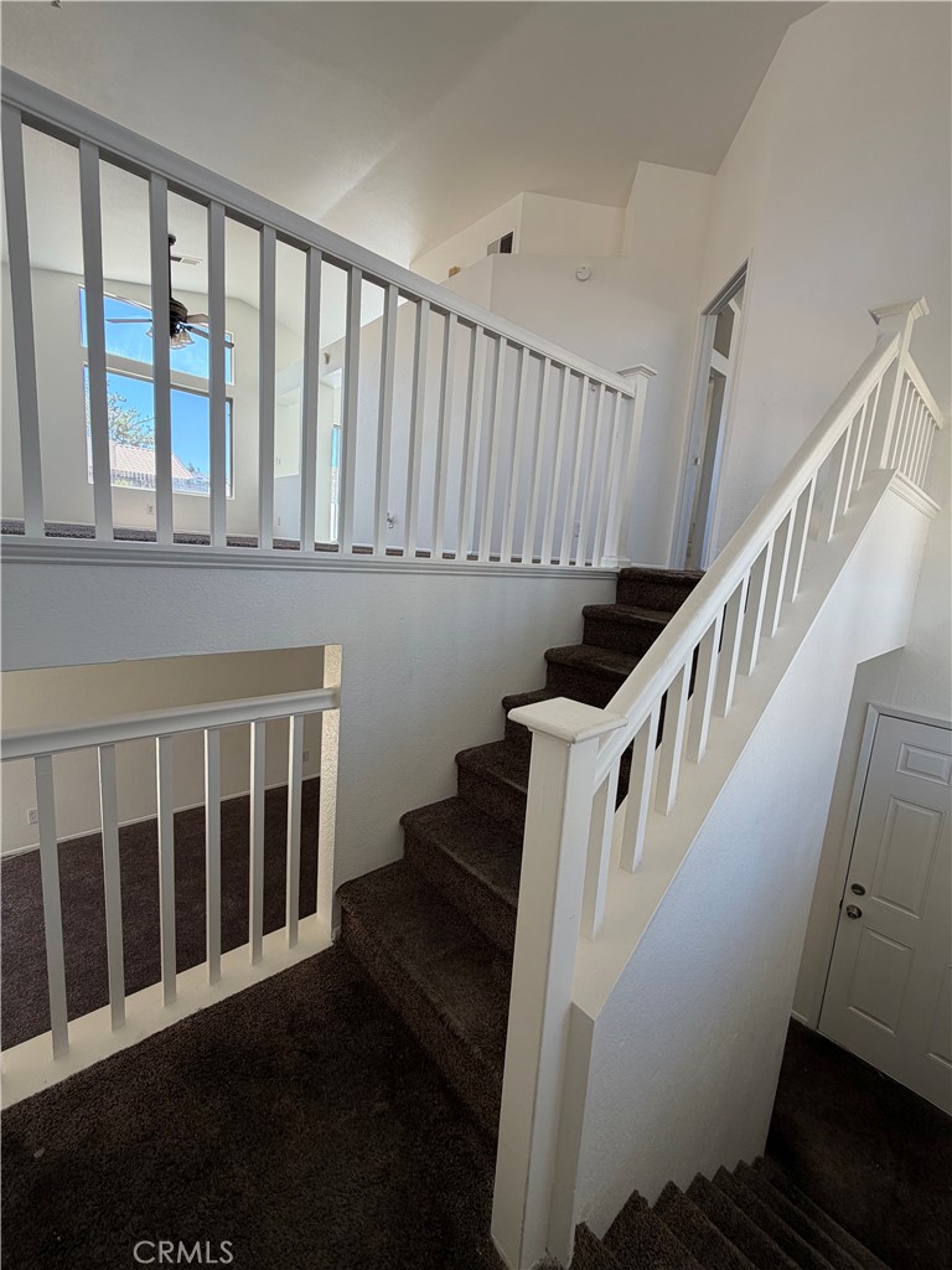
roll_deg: -4.6
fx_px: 513
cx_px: 476
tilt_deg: -8.6
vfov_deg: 102.1
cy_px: 635
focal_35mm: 14
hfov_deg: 85.7
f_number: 2.2
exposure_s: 1/133
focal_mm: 2.22
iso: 40
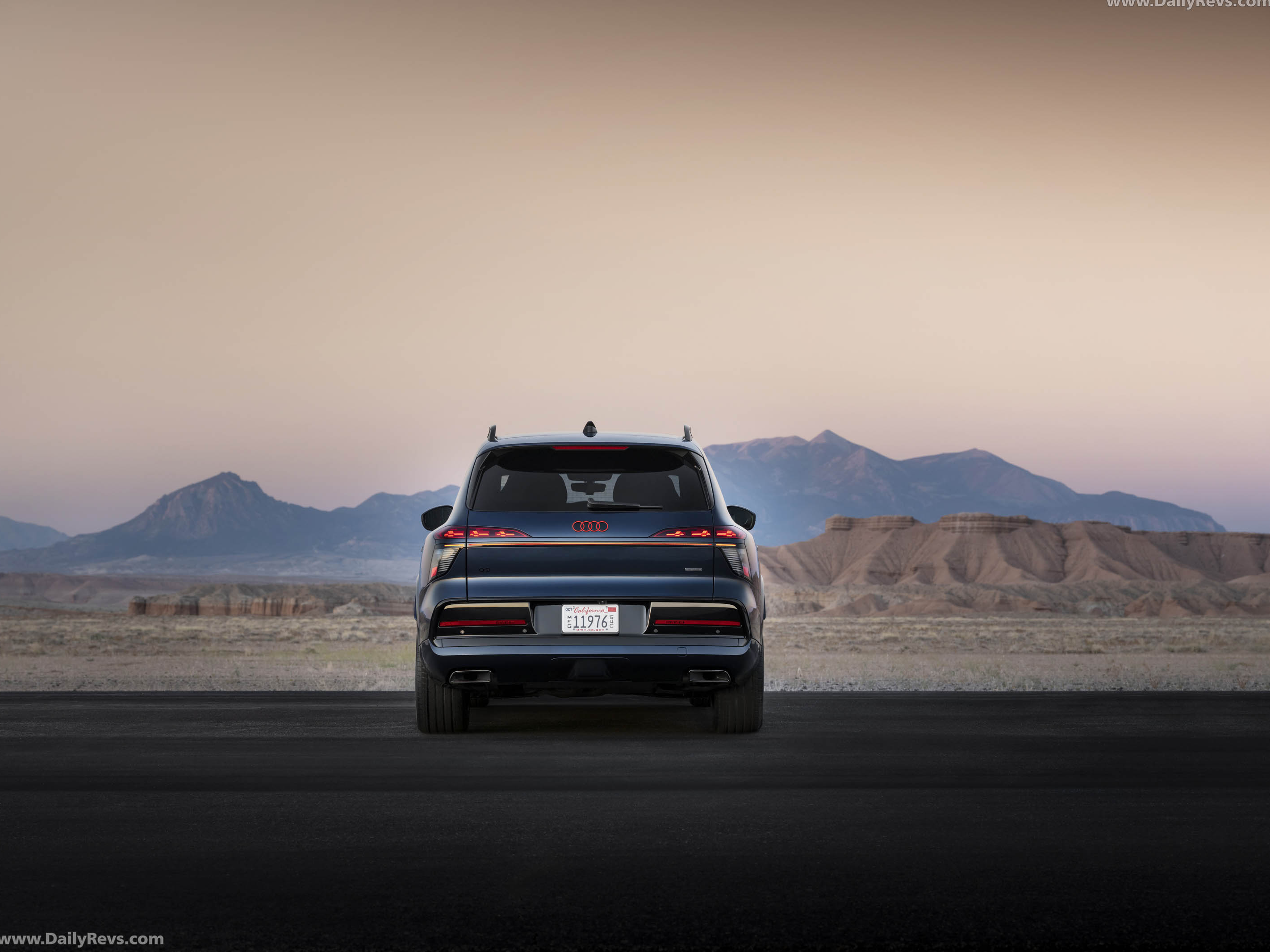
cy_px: 471
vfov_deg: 18.4
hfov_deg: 24.4
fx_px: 2935
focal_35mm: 80
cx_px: 633
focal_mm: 100
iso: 250
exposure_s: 1/30
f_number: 8
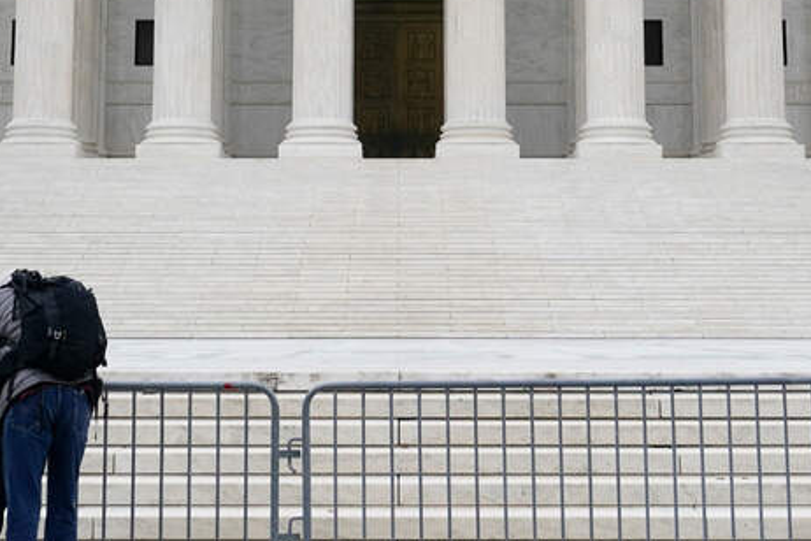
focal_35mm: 91
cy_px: -26
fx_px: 2050
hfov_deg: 22.4
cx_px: 393
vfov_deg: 14.7
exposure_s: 1/1000
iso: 1000
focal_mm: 35
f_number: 6.3
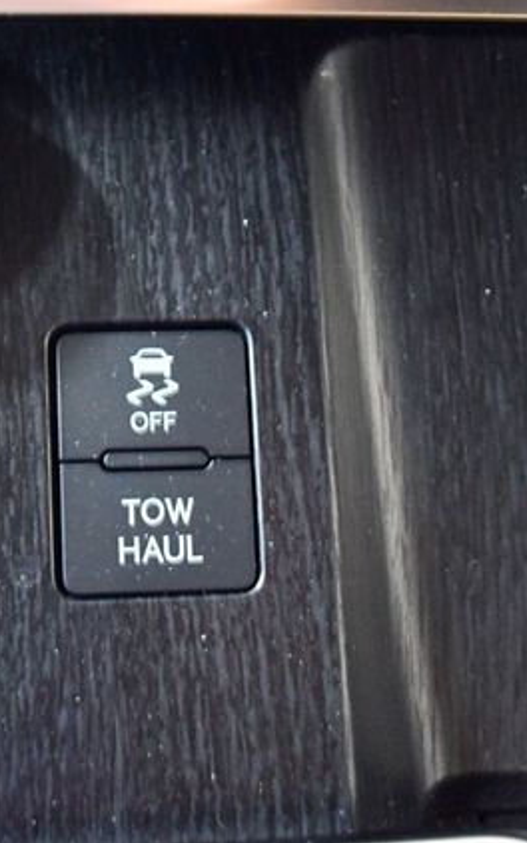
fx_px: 1171
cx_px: 116
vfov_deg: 39.6
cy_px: 422
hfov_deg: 25.0
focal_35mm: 51
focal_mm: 22
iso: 12800
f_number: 4
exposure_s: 1/13
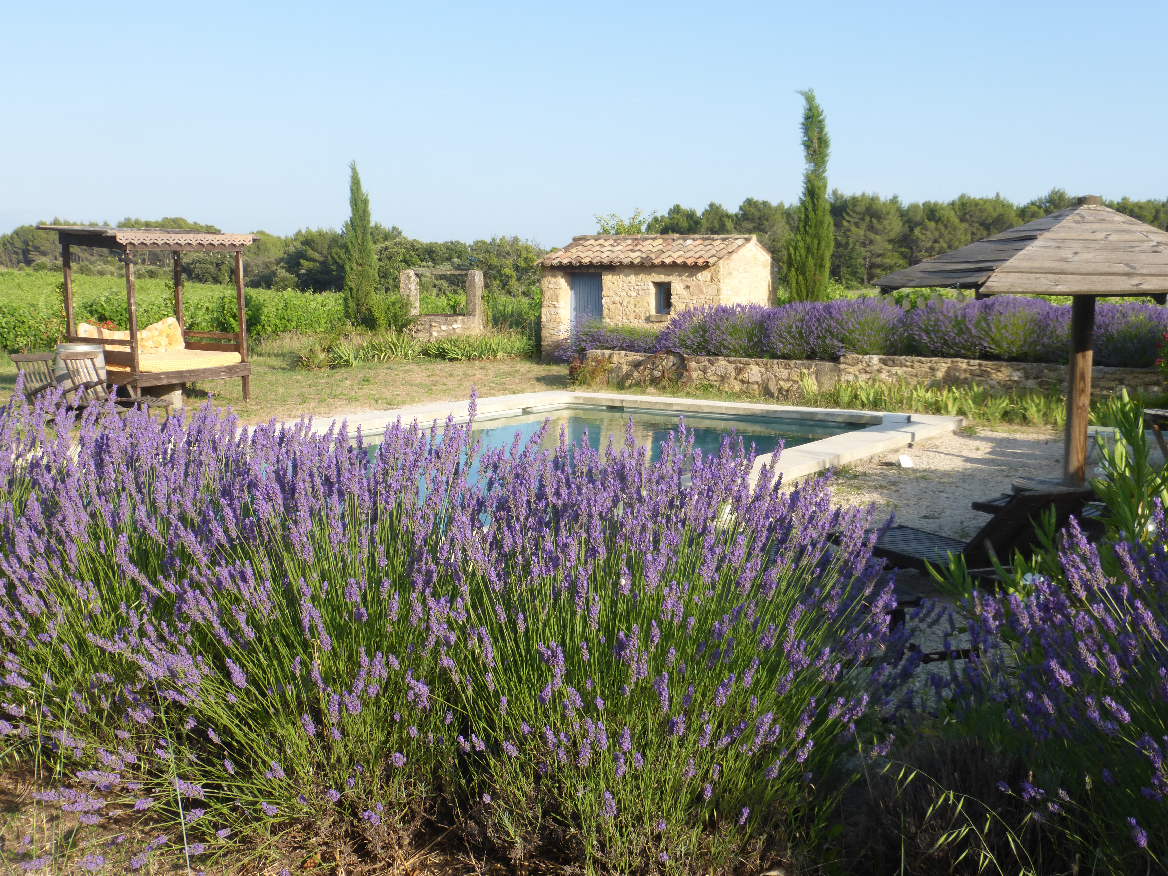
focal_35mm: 40
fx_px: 1350
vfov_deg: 36.0
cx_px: 584
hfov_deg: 46.8
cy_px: 438
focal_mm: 6.9
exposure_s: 1/500
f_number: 3.9
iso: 100
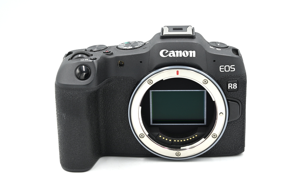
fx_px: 659
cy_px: 105
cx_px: 153
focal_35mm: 81
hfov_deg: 25.0
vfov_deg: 16.9
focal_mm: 75
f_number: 11
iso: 200
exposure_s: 1/30
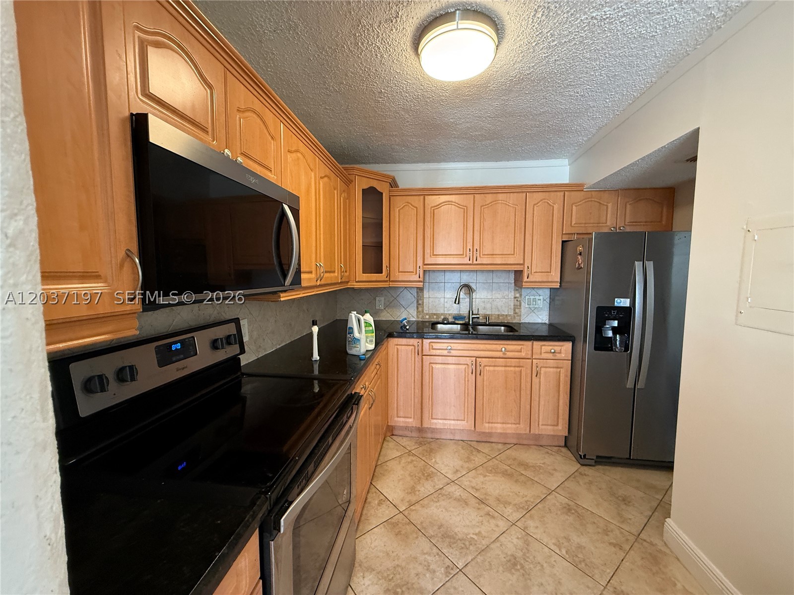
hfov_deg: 102.1
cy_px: 298
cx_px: 397
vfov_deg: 85.7
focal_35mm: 14
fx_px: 321
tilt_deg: -5.4
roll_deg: +0.2
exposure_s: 1/67
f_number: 2.2
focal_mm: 2.22
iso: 320
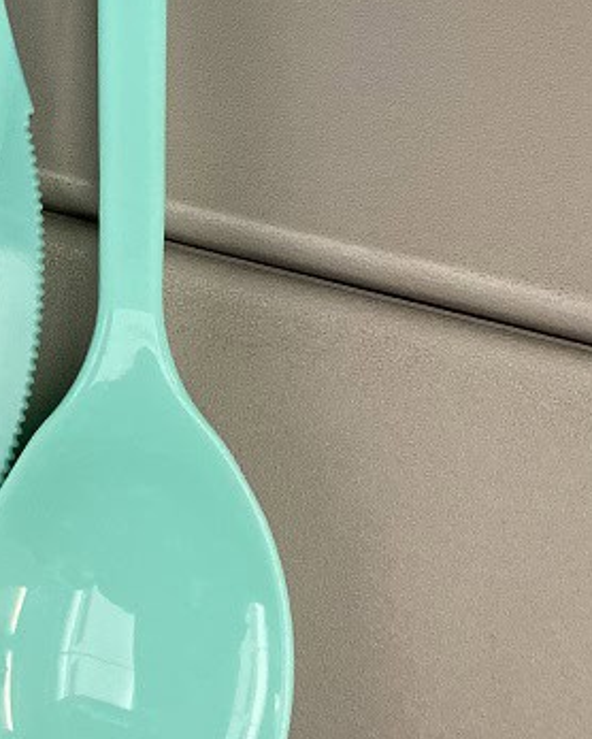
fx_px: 1291
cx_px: -46
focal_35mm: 59
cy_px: 150
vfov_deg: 31.1
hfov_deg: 24.3
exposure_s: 1/53
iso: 500
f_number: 1.8
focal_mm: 4.2
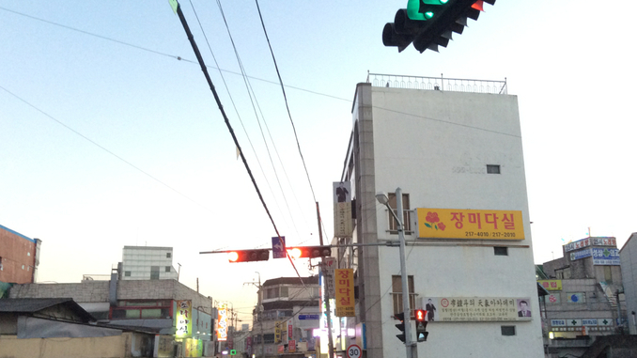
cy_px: 205
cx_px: 313
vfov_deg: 31.9
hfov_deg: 54.0
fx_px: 625
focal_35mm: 37
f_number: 2.4
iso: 125
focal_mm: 3.3
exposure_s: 1/24
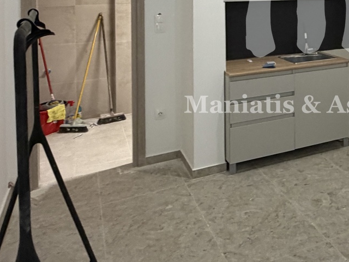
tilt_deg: +0.0
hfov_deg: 41.0
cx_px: 320
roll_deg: +0.6
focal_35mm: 42
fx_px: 423
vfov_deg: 31.2
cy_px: -14
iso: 400
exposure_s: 1/50
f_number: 2.2
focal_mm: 2.22
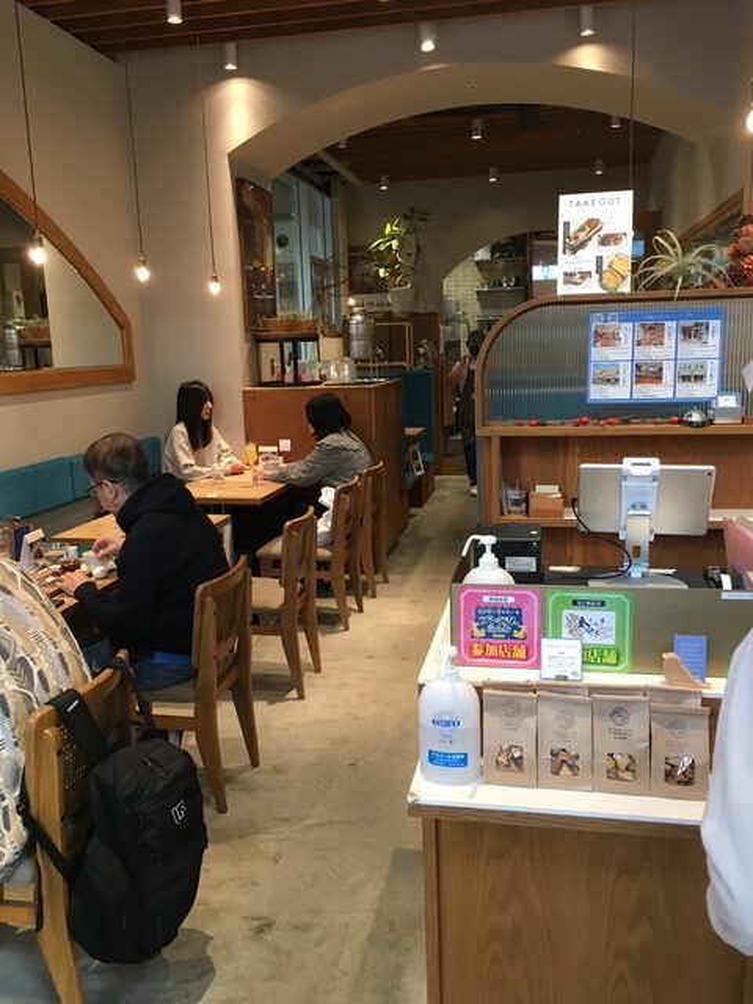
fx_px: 841
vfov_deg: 61.7
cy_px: 502
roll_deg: +1.3
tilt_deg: -10.8
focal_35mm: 29
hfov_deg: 48.2
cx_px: 376
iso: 64
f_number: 2.2
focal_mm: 4.15
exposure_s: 1/30
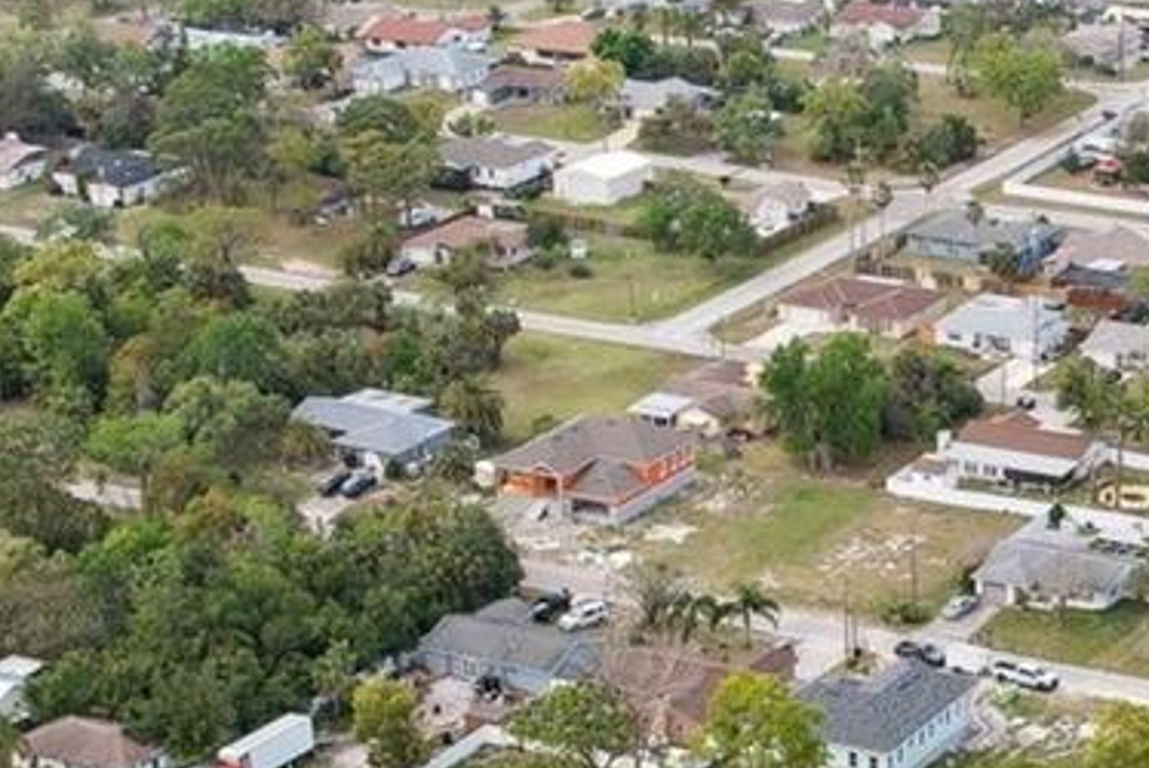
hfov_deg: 21.0
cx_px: 1118
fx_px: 3002
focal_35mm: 94
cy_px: 716
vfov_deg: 14.4
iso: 150
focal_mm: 8.4
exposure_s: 1/1000
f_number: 2.8
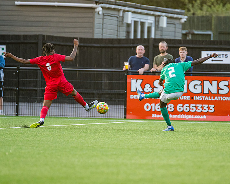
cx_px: 145
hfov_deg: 3.6
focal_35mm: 534
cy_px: 97
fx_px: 3634
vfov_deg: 2.9
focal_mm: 300
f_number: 2.8
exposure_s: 1/1000
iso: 1250
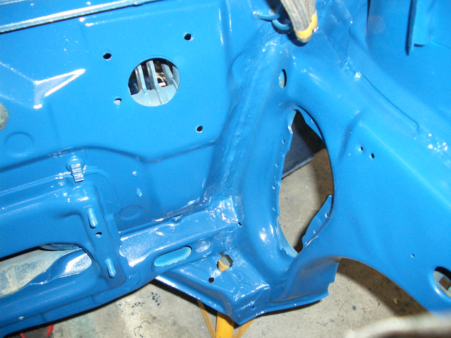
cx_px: 226
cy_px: 169
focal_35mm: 35
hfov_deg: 52.6
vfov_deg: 40.7
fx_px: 456
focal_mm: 5.8
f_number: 2.6
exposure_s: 1/60
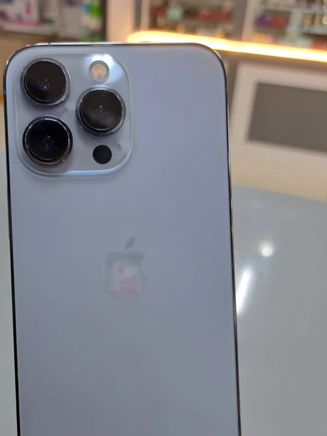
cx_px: 116
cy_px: 253
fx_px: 441
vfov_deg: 52.4
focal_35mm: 35
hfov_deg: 40.3
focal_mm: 5.23
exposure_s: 1/50
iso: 50
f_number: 1.8
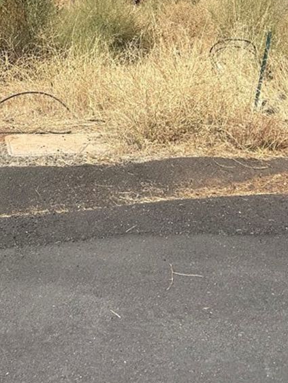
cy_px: 44
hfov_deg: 23.0
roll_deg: -0.3
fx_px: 698
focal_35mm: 63
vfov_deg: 29.5
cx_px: 54
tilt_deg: -9.5
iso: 50
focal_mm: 5.7
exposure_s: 1/4115
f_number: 1.5
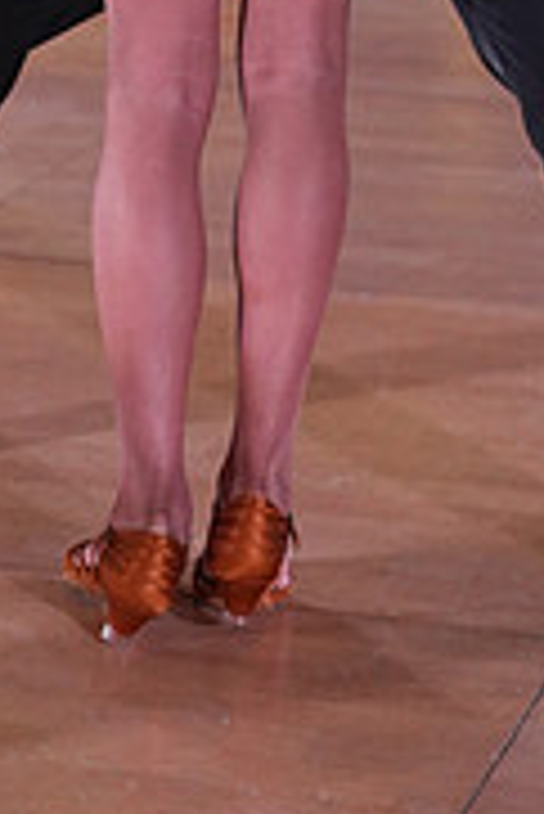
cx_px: 344
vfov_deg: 12.3
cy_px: -346
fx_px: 3619
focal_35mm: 160
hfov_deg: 8.6
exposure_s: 1/500
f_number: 4
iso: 2000
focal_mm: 50
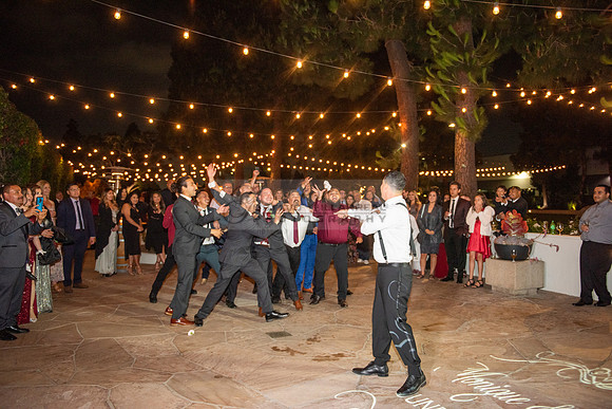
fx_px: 476
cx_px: 306
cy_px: 204
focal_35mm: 28
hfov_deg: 65.5
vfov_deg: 46.4
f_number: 2.8
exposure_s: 1/125
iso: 1250
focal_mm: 28
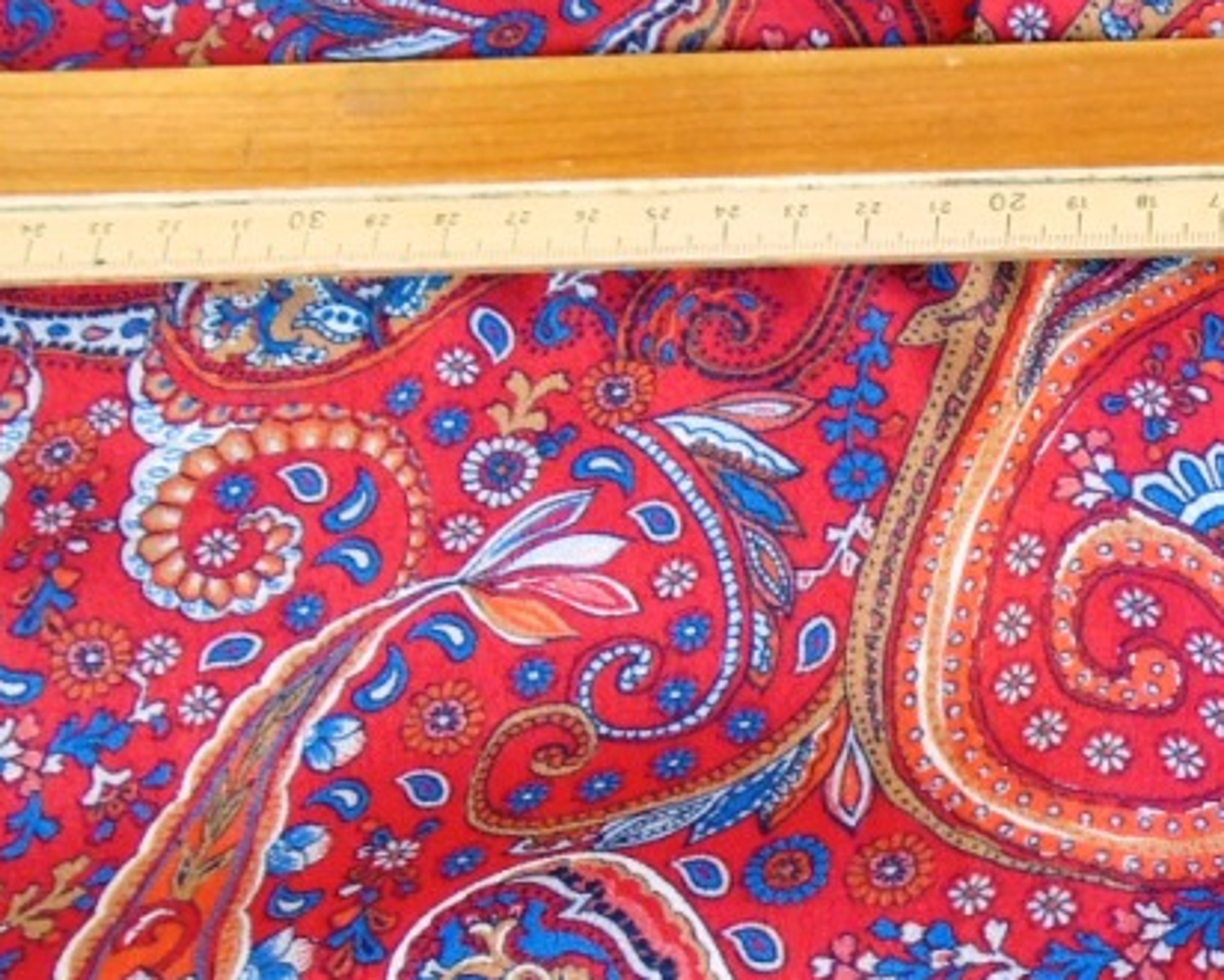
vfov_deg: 23.9
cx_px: 1307
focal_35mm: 63
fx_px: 2283
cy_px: 766
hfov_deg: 27.7
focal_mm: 4.6
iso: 100
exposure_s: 1/30
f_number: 3.2
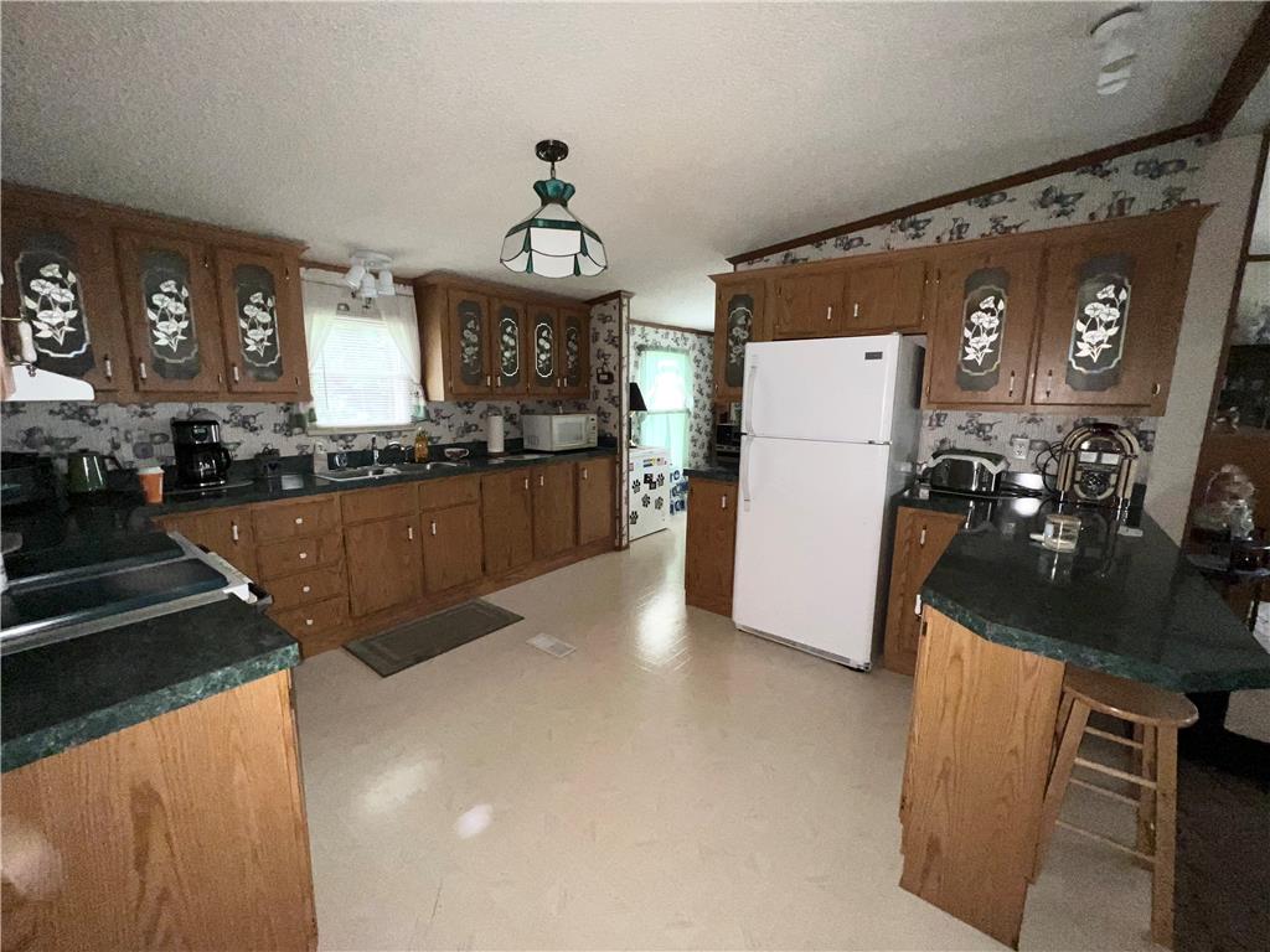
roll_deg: -0.8
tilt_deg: -10.0
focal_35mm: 13
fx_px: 477
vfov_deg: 89.9
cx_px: 635
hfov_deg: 106.2
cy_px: 476
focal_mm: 1.57
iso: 100
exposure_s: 1/60
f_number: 1.8
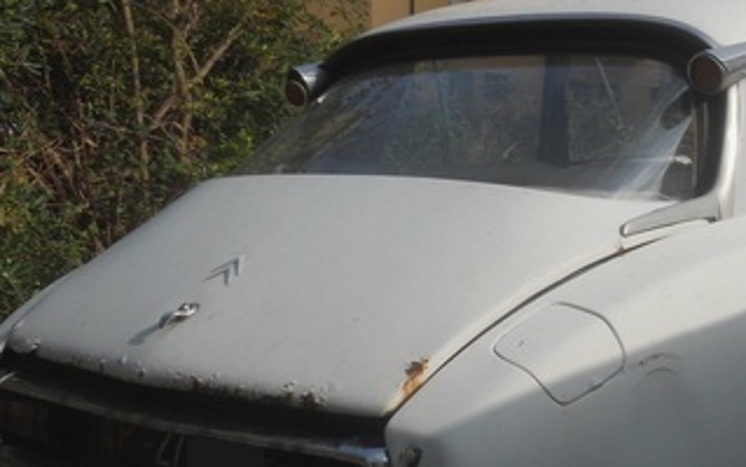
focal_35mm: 68
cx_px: 594
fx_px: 1384
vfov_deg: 19.1
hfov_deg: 29.5
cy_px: 313
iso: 80
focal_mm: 5.8
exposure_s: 1/1000
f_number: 3.5
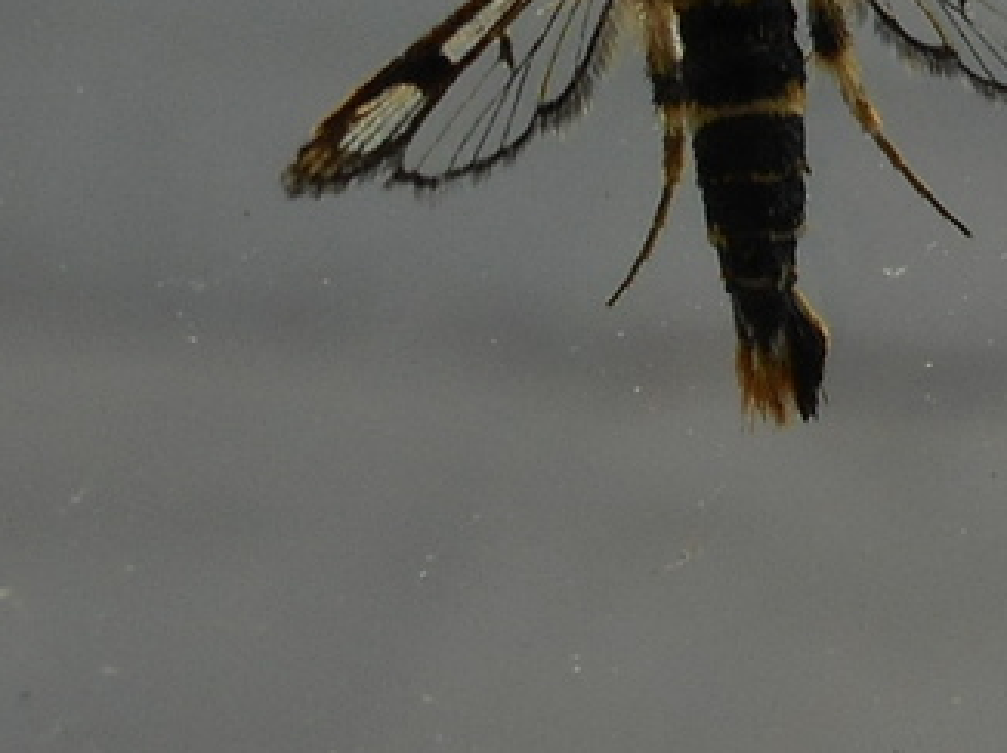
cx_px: 718
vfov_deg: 16.0
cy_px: -105
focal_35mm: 89
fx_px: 2587
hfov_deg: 21.9
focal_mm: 6
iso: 80
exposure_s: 1/200
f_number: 4.2
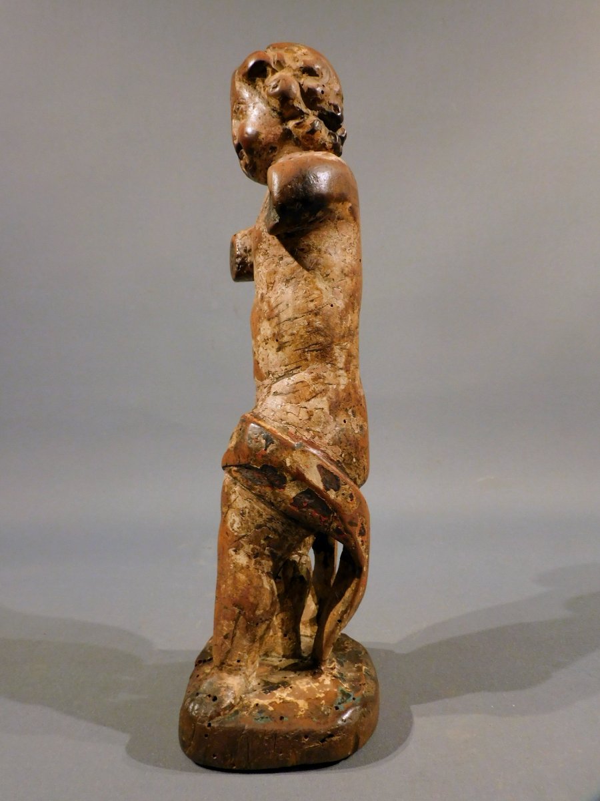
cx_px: 300
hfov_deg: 56.8
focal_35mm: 24
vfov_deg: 71.6
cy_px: 400
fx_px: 555
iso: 280
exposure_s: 1/30
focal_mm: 4.3
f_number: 3.3
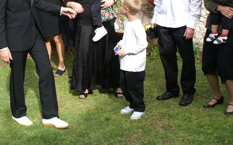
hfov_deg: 31.9
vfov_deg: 20.3
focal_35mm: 63
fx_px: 400
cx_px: 58
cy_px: 23
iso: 100
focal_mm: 22
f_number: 8
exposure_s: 1/100
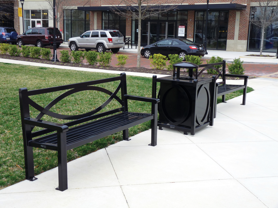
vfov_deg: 32.2
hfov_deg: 42.1
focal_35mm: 45
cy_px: 104
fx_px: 361
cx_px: 139
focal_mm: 8
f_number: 3.2
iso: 100
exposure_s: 1/60
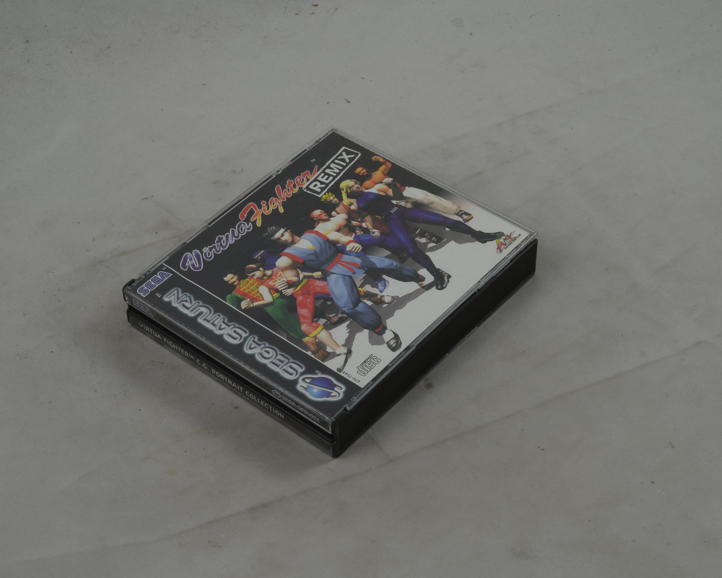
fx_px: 1453
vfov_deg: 22.5
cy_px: 289
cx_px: 361
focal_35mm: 68
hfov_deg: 27.9
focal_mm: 40
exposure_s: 1/3
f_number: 20
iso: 100
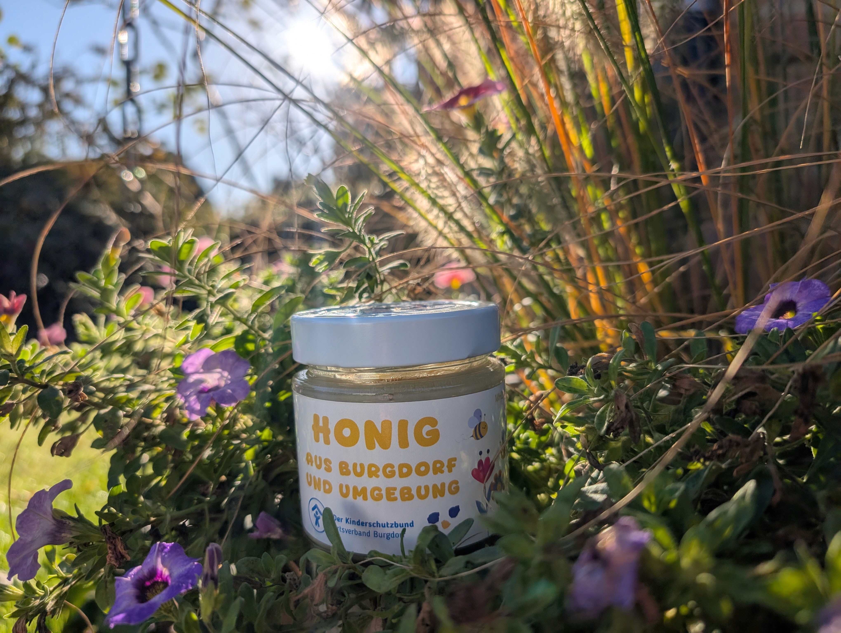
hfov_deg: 71.5
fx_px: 584
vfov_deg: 56.9
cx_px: 420
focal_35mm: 24
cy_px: 316
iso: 18
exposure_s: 1/1404
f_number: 1.68
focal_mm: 6.9
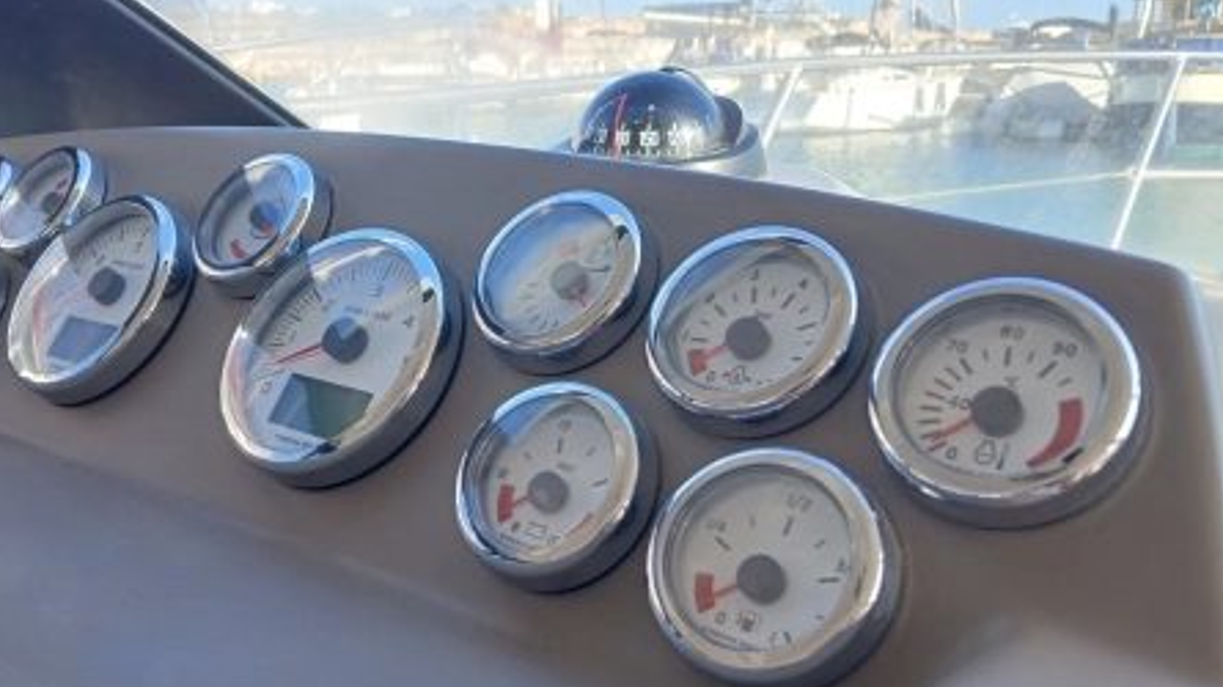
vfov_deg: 33.7
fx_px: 1135
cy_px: 342
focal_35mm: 35
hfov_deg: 56.2
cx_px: 481
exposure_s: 1/100
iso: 32
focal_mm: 3.98
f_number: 1.8
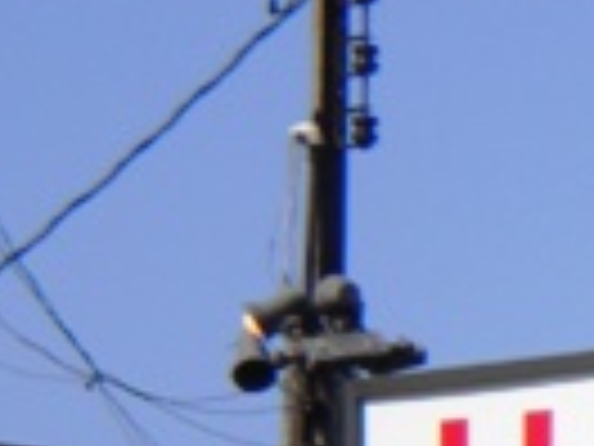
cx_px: 1116
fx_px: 8717
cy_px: 586
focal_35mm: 508
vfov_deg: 2.9
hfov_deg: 3.9
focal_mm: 18.9
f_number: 8.5
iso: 80
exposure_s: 1/286
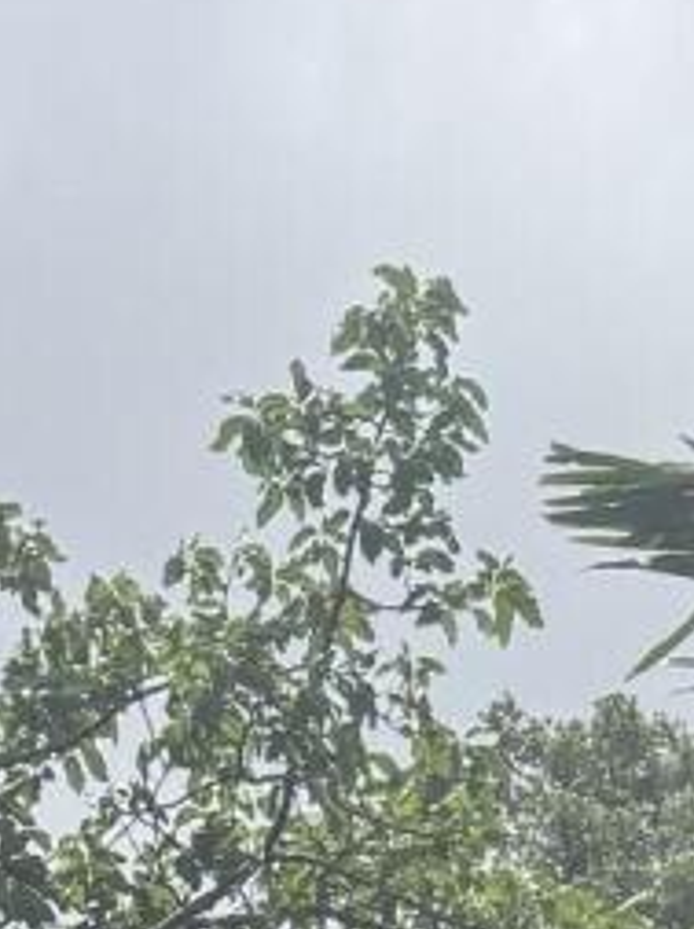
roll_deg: -1.5
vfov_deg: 8.1
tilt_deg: +3.2
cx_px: 690
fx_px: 5092
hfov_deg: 7.8
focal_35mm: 190
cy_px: 3206
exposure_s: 1/6173
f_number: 1.78
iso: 100
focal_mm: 6.76
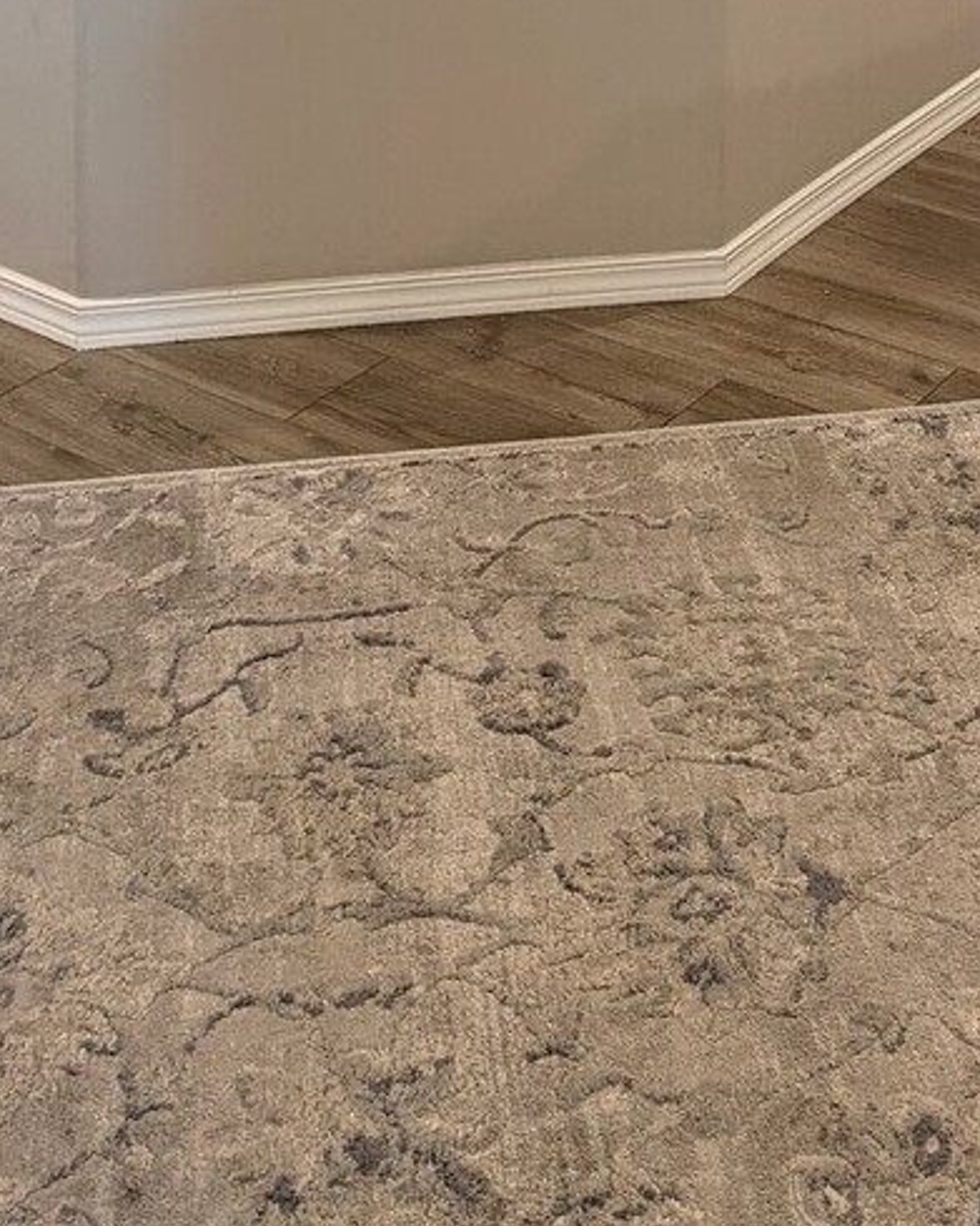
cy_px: -539
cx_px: 732
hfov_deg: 22.0
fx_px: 2502
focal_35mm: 69
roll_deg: -0.1
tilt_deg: -7.9
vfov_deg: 23.0
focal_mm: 6.76
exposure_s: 1/60
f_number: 1.78
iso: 400
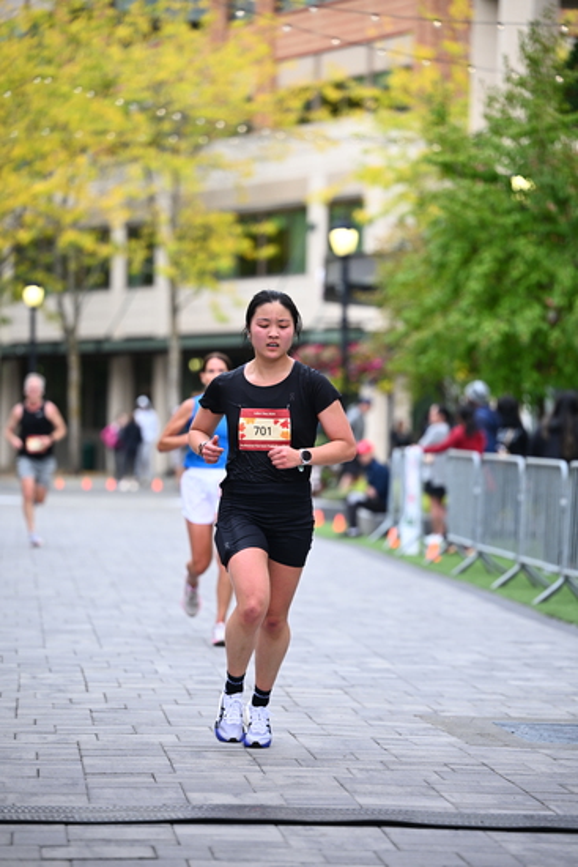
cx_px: 289
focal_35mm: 135
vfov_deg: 15.2
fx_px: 3249
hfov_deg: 10.2
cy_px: 434
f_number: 2.8
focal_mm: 135
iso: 1000
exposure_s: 1/1600
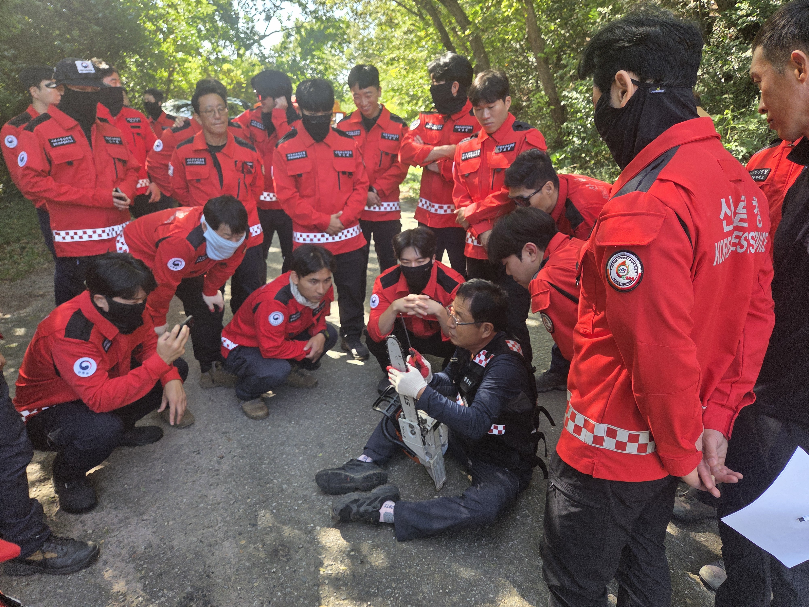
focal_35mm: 23
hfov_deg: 73.9
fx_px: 538
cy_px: 304
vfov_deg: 58.9
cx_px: 404
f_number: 1.8
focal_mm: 5.4
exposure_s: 1/180
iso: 50
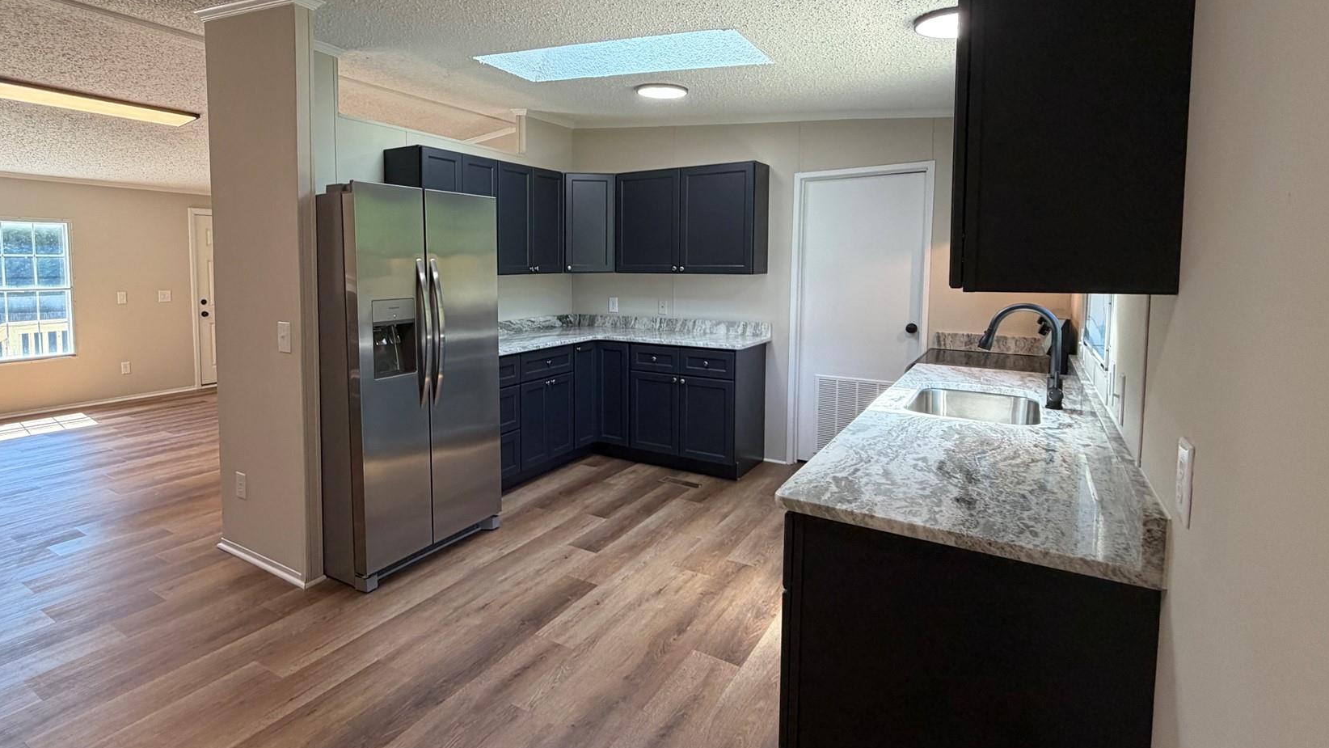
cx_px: 555
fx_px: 670
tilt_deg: -3.5
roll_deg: +0.5
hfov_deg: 88.8
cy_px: 307
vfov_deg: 58.0
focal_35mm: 19
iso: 125
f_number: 2.2
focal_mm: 2.22
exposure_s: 1/120
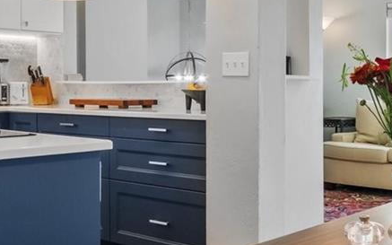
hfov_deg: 36.1
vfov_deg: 23.1
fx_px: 598
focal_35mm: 56
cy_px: 96
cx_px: 240
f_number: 8
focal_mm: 10
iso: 1000
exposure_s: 1/80
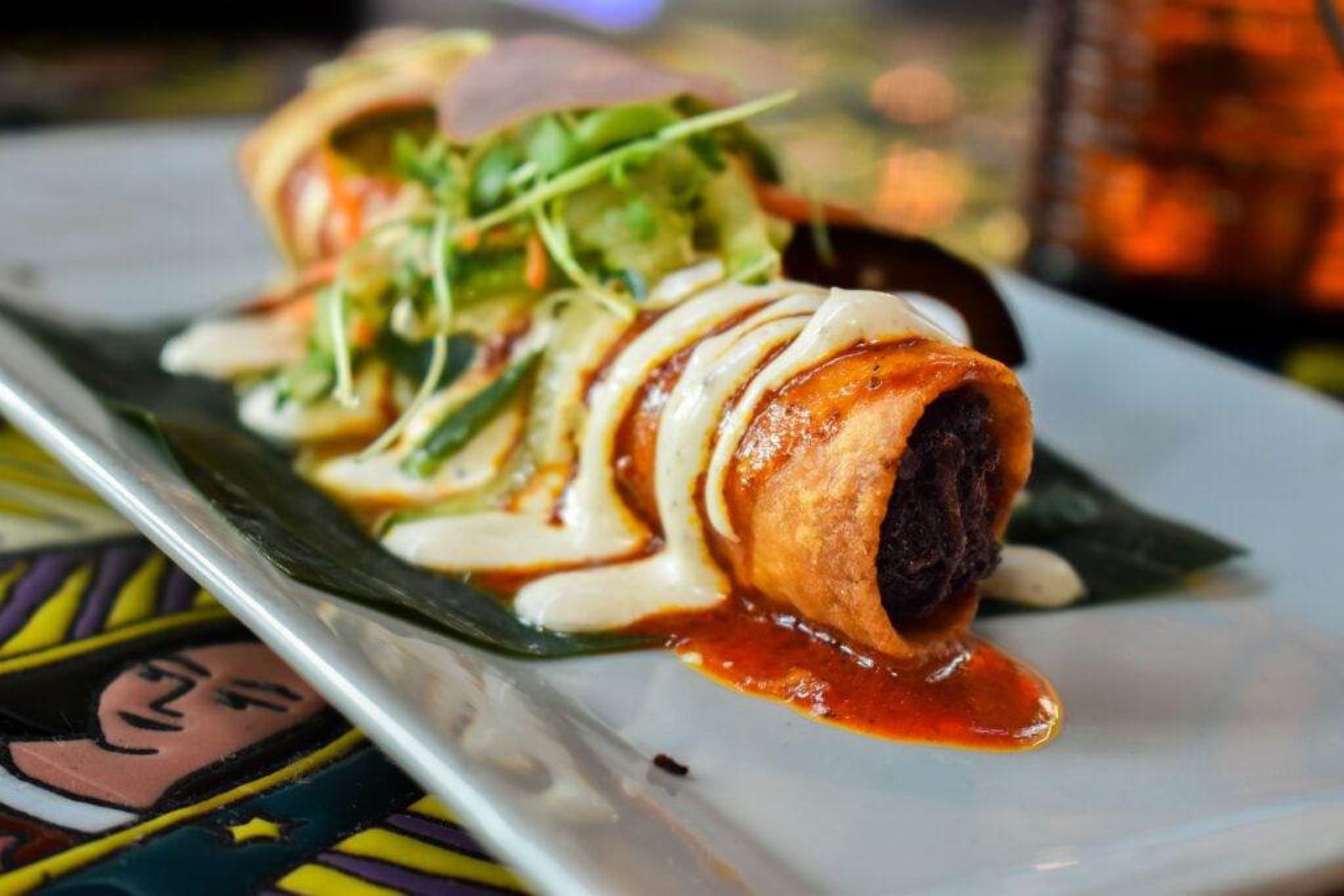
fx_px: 2688
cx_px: 672
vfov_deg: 18.9
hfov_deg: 28.1
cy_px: 448
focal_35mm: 72
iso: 800
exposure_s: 1/100
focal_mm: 48
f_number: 5.3
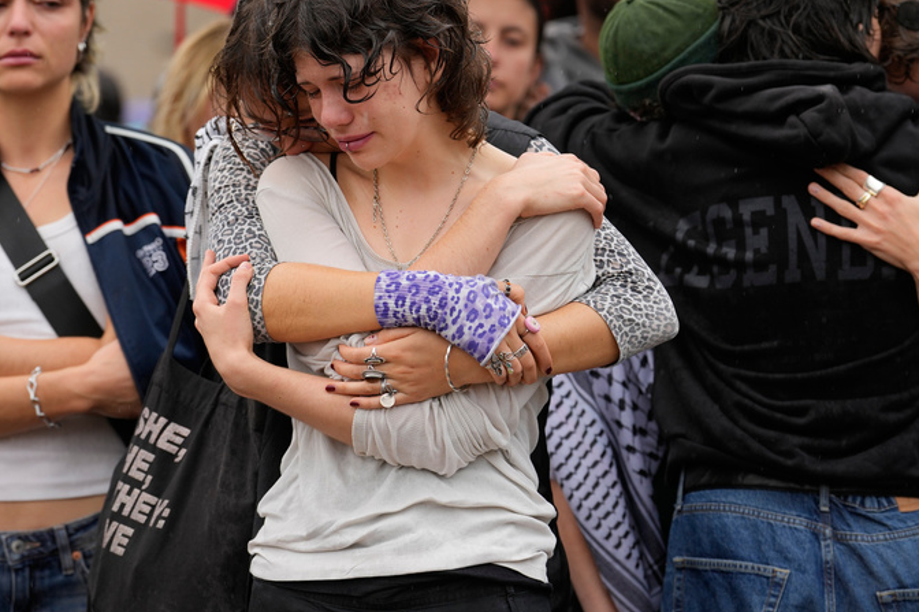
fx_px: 4745
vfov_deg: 7.4
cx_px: 461
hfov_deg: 11.1
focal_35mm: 186
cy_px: 156
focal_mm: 122
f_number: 3.2
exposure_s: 1/640
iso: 400
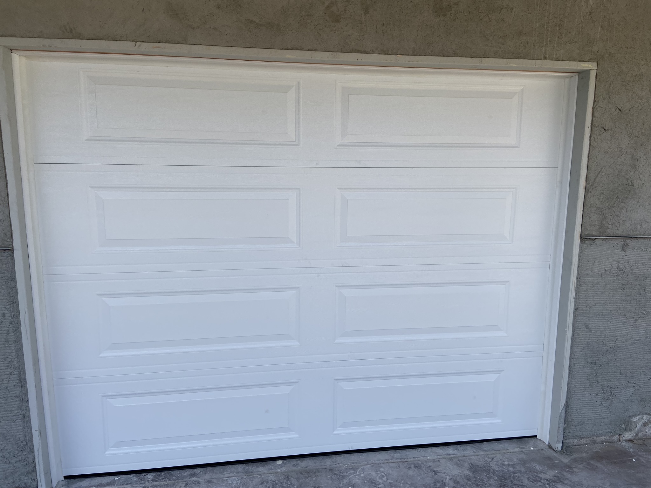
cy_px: 244
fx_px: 489
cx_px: 326
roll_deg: -0.6
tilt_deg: -8.3
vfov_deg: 53.1
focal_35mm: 26
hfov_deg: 67.3
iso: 32
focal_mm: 4.25
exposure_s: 1/724
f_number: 1.8
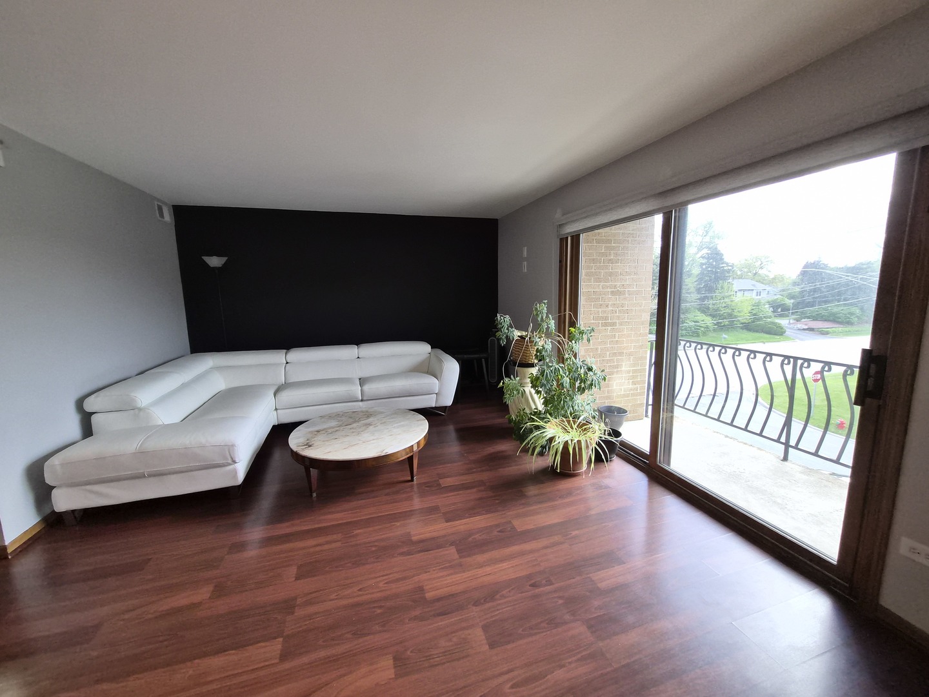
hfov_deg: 106.2
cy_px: 348
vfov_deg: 89.9
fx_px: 349
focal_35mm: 13
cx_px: 464
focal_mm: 1.7
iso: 64
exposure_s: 1/60
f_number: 2.2
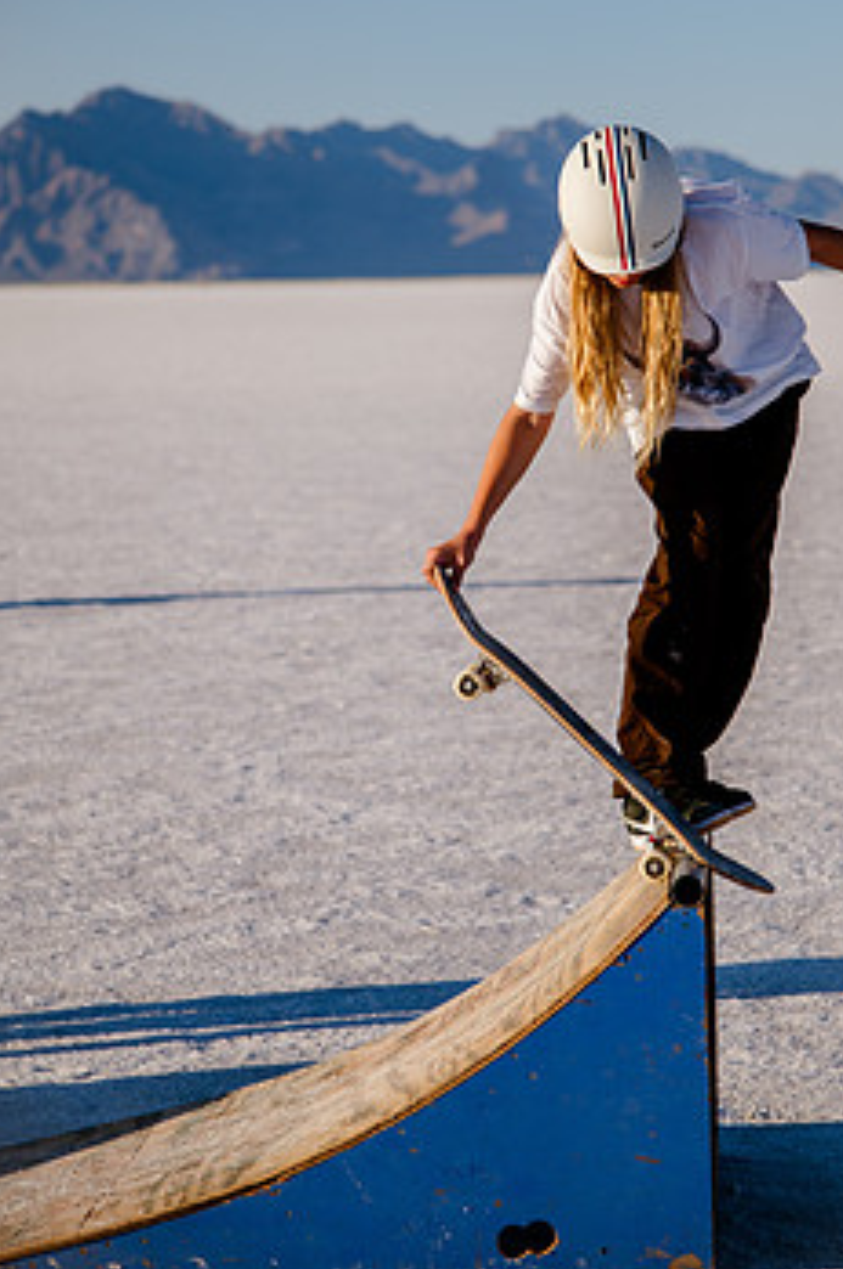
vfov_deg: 18.6
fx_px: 3875
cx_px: 480
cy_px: 543
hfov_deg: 12.4
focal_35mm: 110
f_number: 4
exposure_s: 1/3200
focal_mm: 85
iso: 200
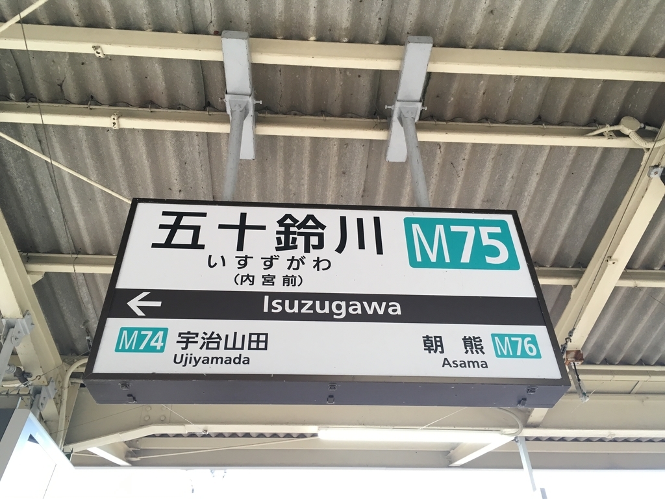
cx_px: 332
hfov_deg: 61.7
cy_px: 250
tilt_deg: +38.2
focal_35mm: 29
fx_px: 557
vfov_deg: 48.2
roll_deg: +1.9
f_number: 2.2
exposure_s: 1/30
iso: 64
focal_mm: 4.15
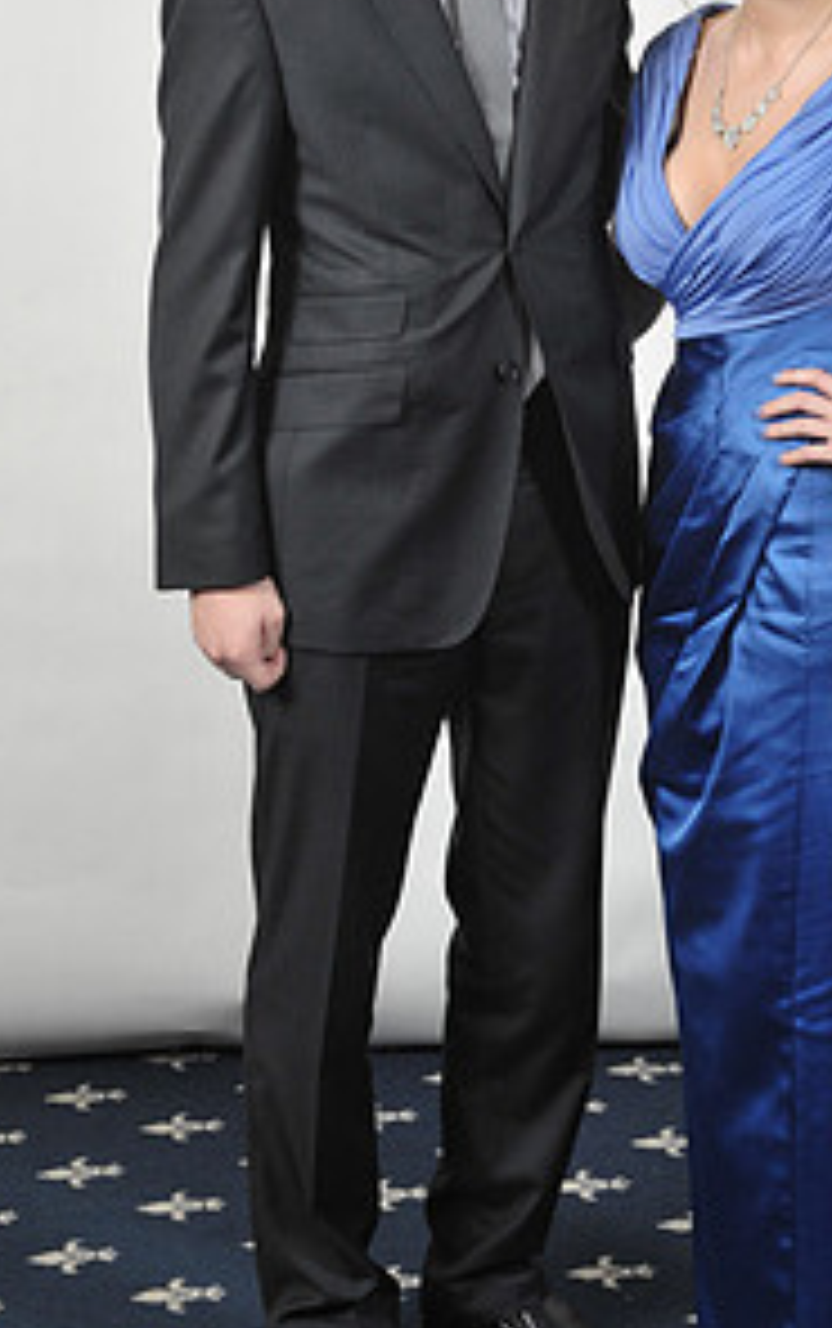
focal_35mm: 96
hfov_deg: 13.6
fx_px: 3474
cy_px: 405
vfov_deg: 21.5
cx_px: 621
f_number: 7.1
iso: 1000
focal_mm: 48
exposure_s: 1/160
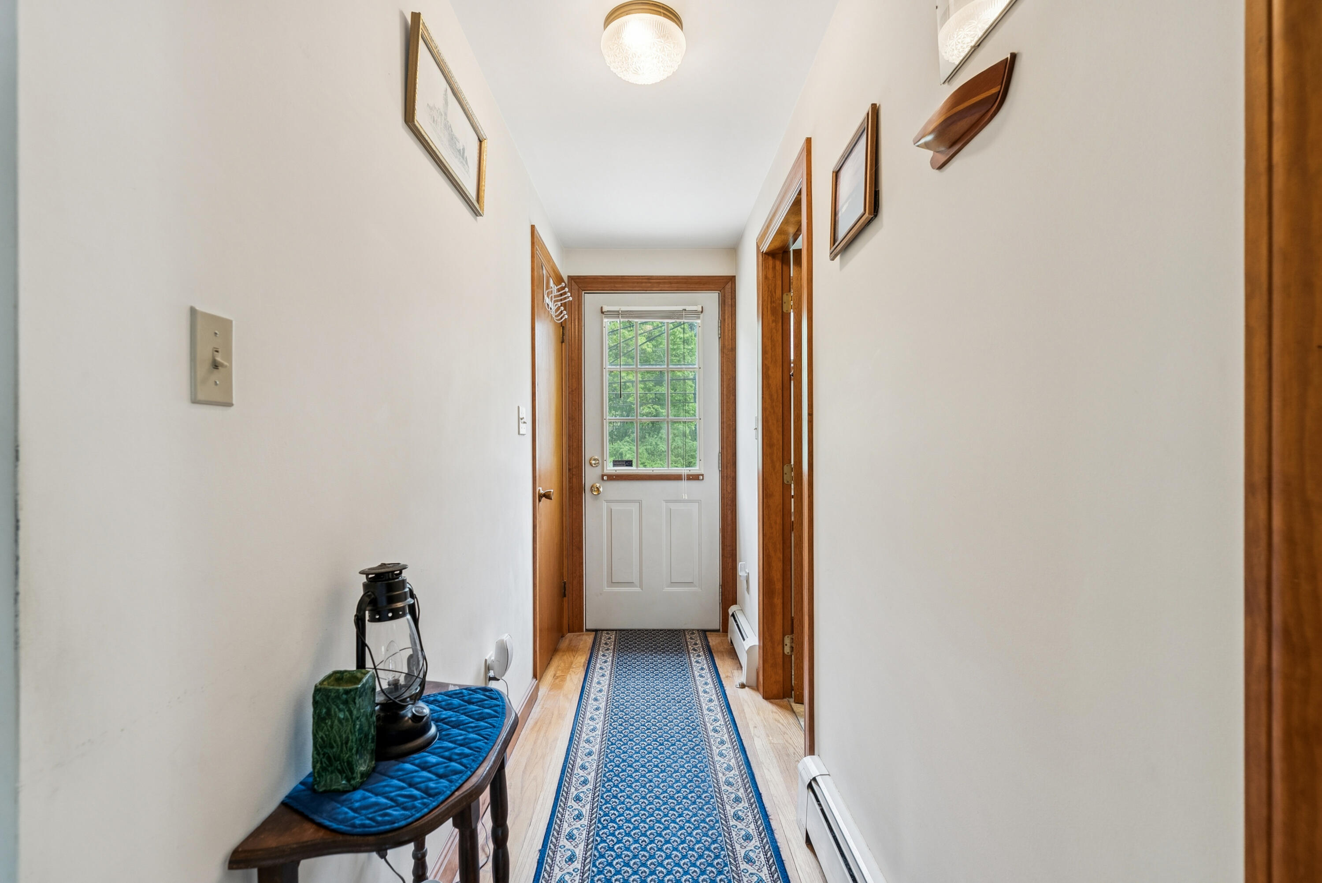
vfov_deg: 73.8
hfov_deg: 96.7
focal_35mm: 16
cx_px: 661
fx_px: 588
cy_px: 442
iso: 320
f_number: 7.1
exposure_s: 1/13
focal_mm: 16
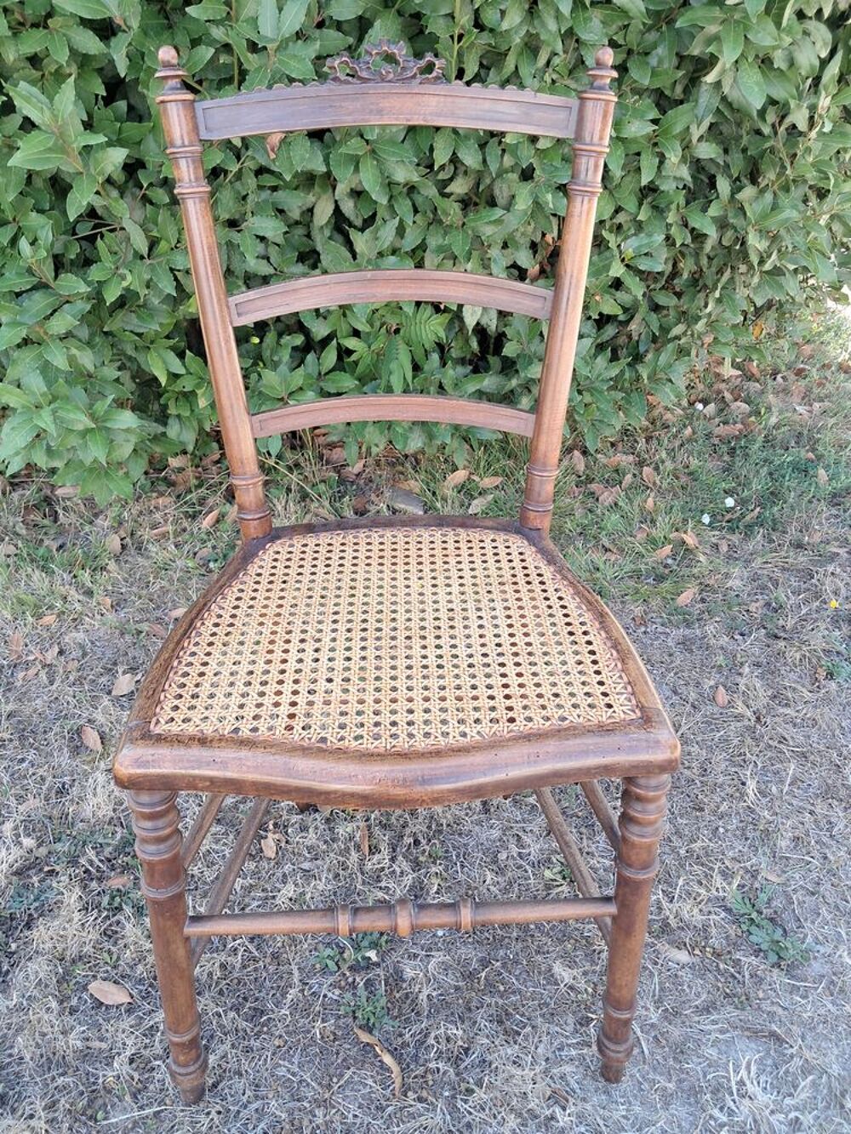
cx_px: 426
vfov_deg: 65.3
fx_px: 885
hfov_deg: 51.4
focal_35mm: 27
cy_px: 567
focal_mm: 4
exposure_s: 1/50
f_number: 1.8
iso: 50
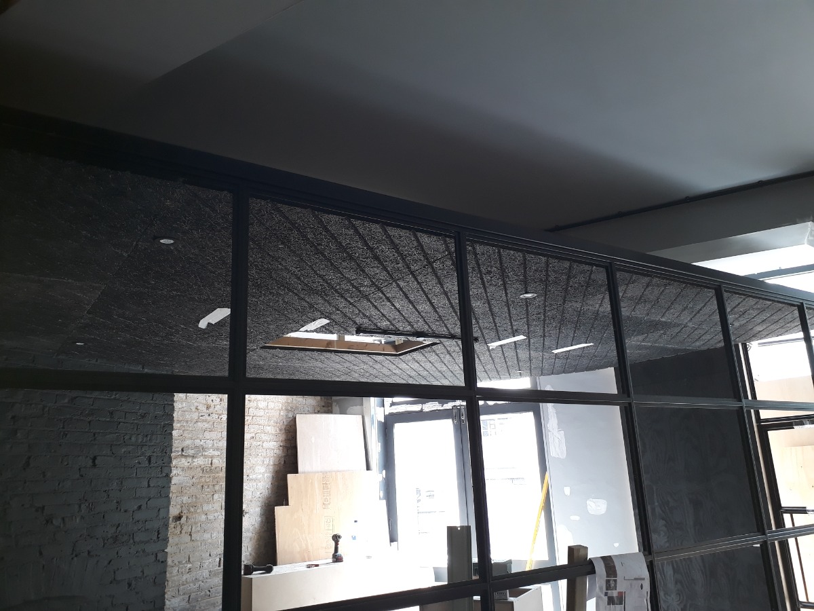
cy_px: 306
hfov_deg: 65.3
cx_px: 407
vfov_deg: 51.4
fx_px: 635
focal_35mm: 27
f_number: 1.9
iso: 64
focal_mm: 3.6
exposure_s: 1/33
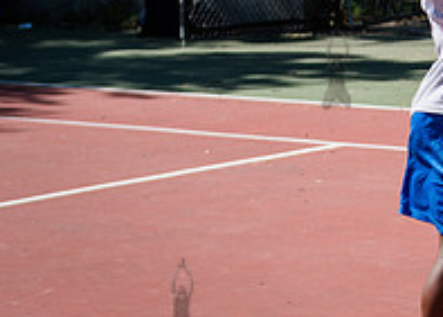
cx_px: 587
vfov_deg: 7.8
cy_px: -53
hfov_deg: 10.7
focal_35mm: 184
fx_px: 2317
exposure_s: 1/1000
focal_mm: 58
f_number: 3.5
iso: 200
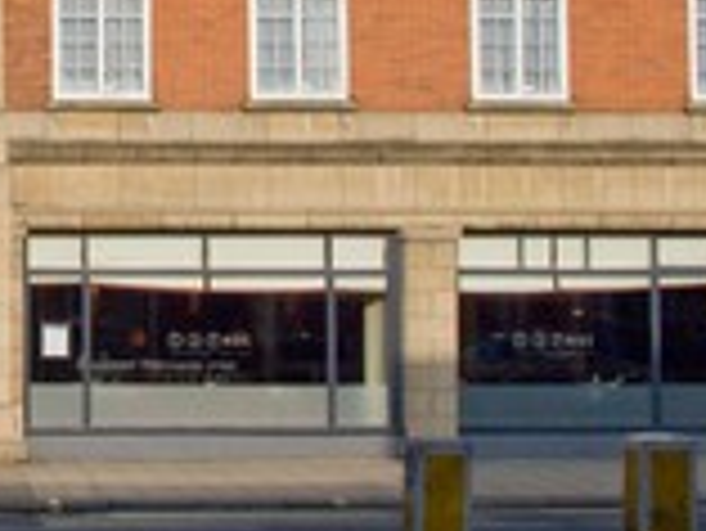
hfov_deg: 19.9
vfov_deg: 15.5
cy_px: 32
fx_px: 1919
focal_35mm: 94
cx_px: -72
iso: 200
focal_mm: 20
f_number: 13
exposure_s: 1/250
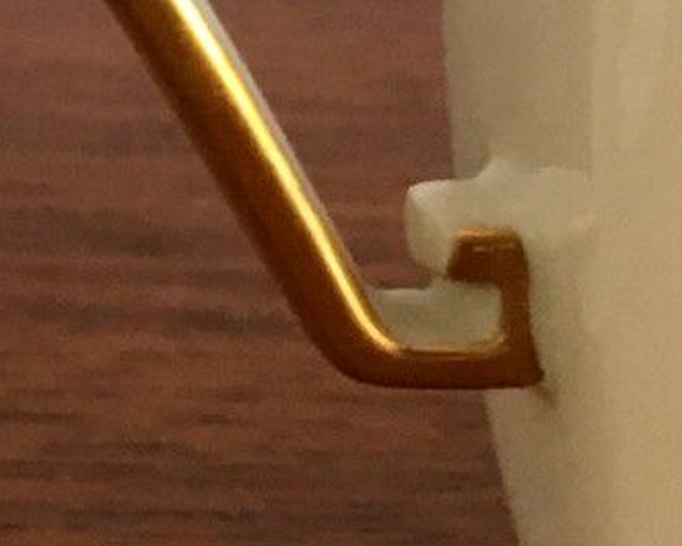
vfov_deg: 8.8
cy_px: -354
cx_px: -688
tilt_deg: -13.7
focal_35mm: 171
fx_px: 3453
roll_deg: -0.1
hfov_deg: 10.4
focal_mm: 4.15
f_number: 2.2
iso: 50
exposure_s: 1/33
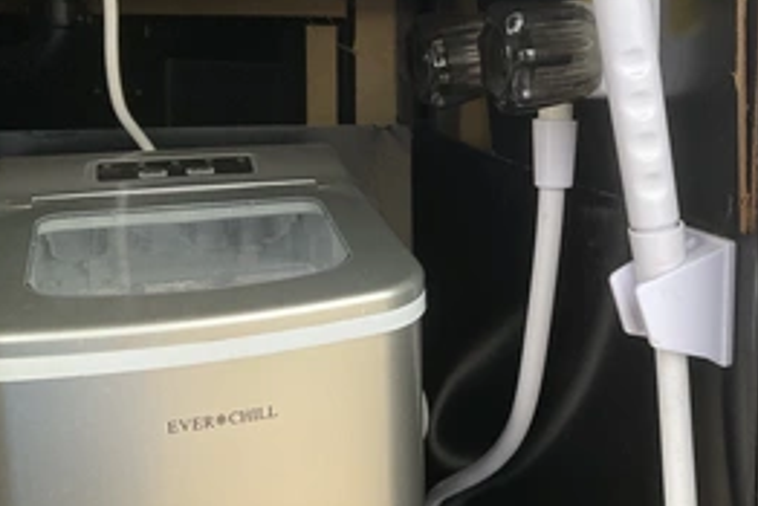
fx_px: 969
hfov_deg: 41.6
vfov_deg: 29.0
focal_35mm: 46
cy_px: 159
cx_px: 561
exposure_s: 1/111
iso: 64
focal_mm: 3
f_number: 1.8
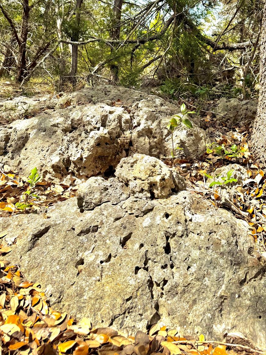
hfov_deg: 42.6
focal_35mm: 33
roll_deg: -1.0
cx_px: 170
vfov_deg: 54.1
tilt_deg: -1.4
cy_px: 114
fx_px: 338
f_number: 1.78
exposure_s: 1/2907
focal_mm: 6.76
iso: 80
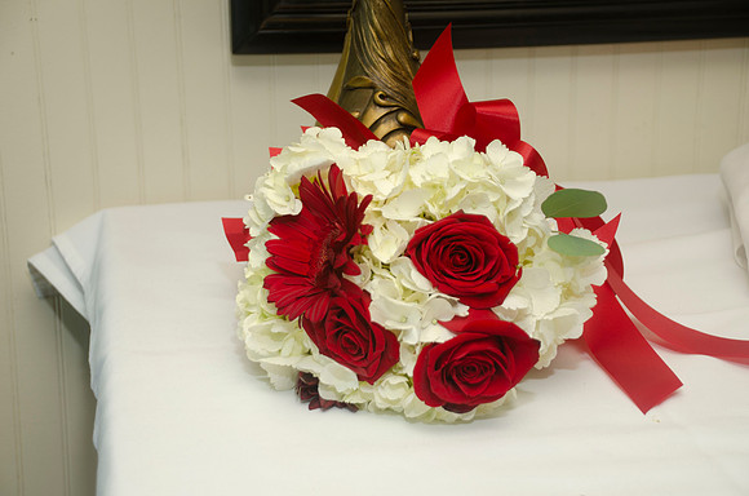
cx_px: 374
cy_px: 248
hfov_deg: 26.0
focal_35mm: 78
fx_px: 1619
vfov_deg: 17.4
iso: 100
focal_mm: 52
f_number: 5
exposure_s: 1/80
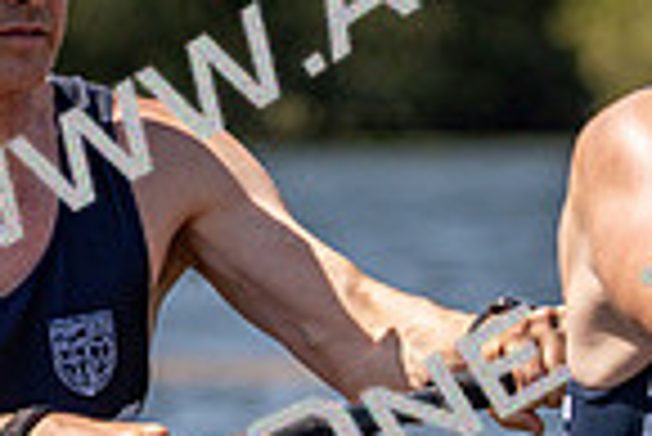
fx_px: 18582
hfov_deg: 2.0
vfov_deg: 1.3
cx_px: 436
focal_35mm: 1025
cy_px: 290
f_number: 5.6
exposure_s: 1/2000
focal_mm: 257
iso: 250
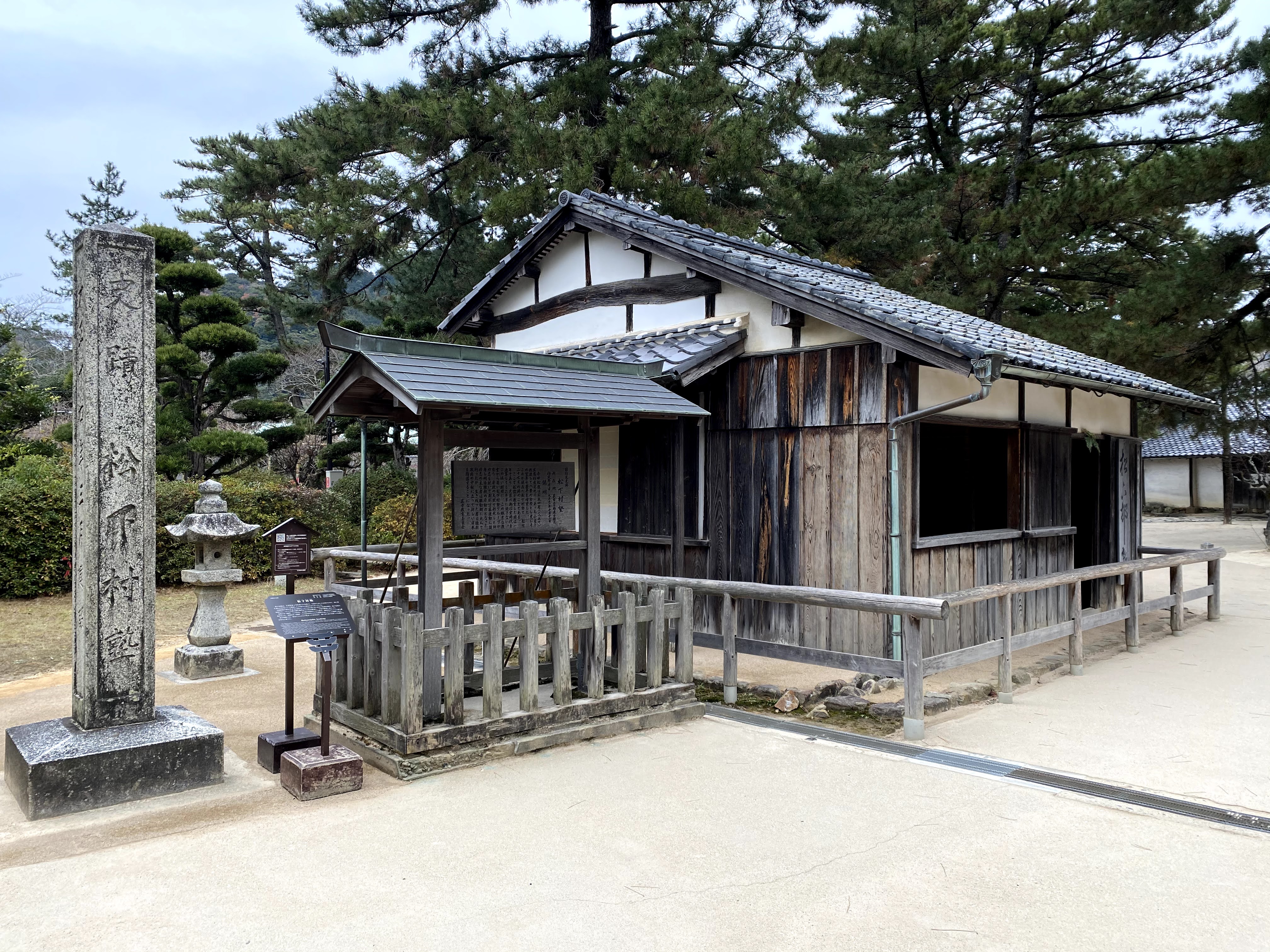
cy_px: 476
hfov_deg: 67.3
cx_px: 635
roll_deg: -0.3
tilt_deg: +0.3
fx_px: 954
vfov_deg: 53.1
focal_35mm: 26
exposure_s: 1/188
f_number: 1.8
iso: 32
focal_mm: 4.25
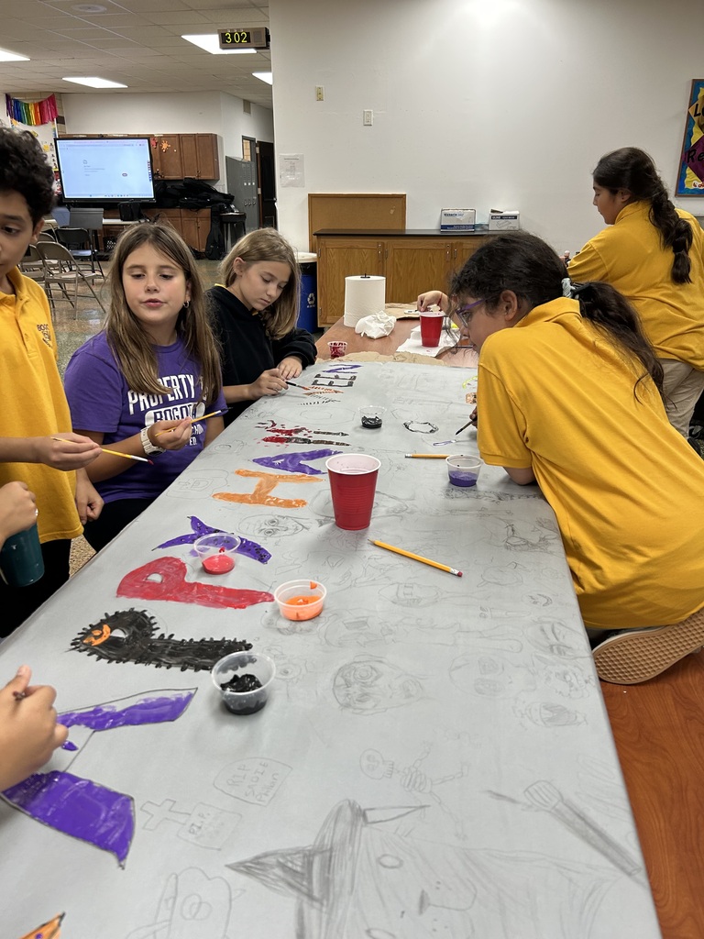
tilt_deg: -21.2
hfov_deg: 53.1
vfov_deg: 67.3
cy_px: 470
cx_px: 352
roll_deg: +0.1
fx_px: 705
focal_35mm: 26
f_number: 1.5
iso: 125
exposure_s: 1/120
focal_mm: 5.7
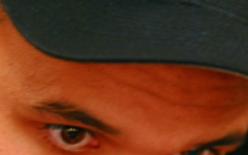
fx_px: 4885
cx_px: 167
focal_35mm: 723
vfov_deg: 1.8
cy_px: 157
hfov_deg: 2.9
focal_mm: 200
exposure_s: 1/20
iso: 1000
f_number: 2.8
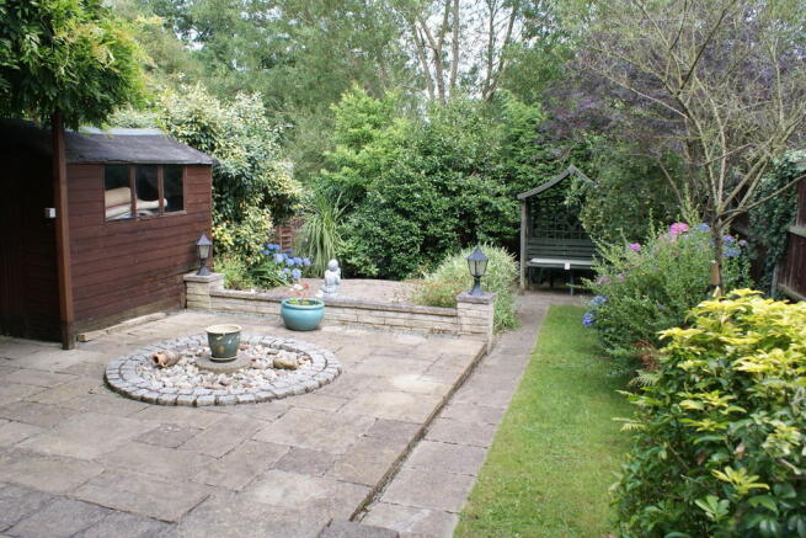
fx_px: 605
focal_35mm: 27
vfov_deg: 48.0
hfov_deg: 67.4
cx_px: 403
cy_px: 269
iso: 100
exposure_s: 1/50
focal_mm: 18
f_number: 6.3
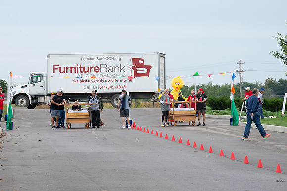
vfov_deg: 6.7
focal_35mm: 206
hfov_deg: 10.0
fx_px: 1642
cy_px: 96
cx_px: 144
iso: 640
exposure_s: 1/250
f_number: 10
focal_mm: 200
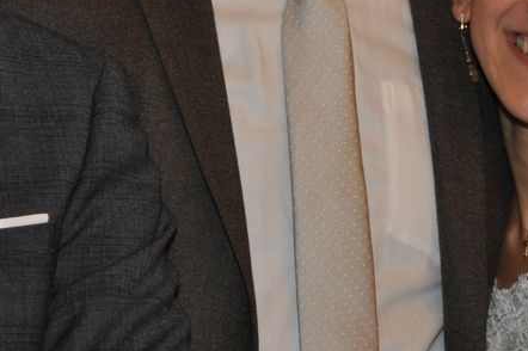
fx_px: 3180
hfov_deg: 9.5
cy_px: -96
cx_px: 210
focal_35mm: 217
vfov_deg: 6.3
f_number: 4.8
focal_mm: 50
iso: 800
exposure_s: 1/60
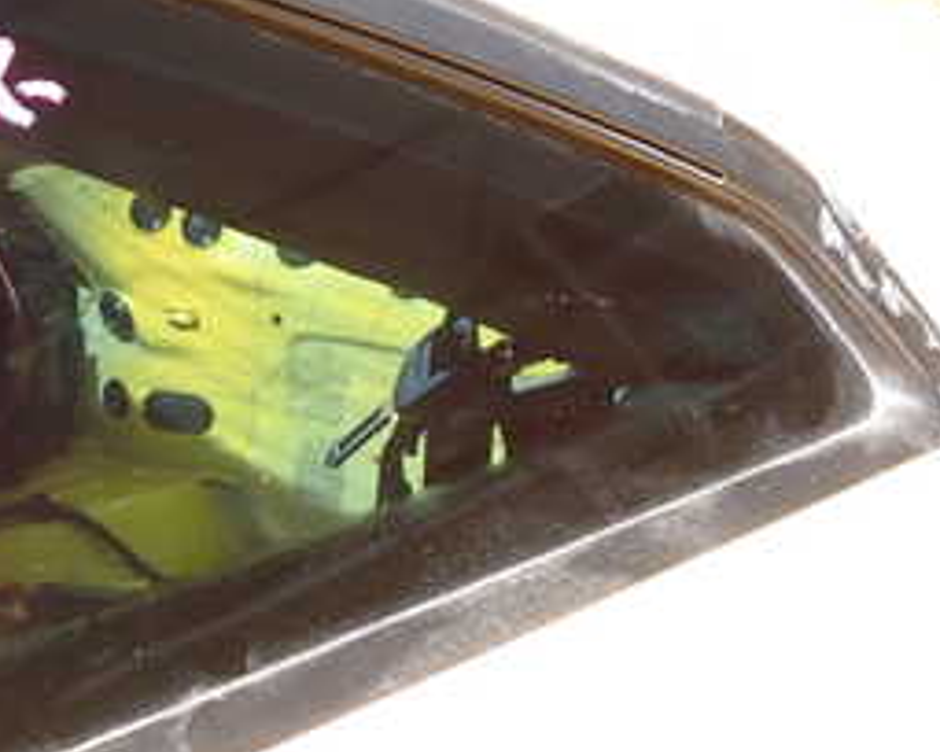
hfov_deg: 25.3
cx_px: -118
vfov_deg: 22.2
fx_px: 1920
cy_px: 350
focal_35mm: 69
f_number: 3.2
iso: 100
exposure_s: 1/160
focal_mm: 5.4
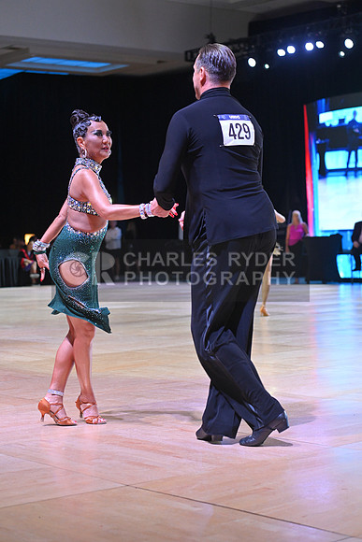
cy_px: 271
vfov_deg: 26.0
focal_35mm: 78
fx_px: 1176
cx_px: 181
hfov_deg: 17.5
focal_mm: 78
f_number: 4
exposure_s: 1/250
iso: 2000
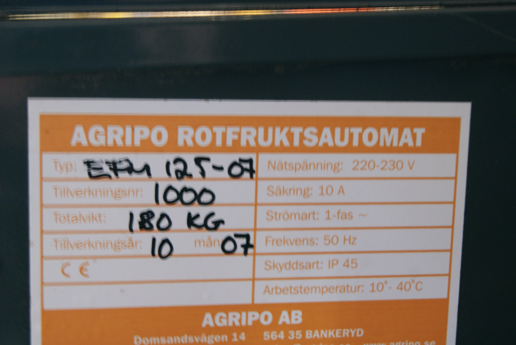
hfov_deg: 27.0
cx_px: 258
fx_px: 1076
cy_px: 172
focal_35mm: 75
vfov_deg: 18.2
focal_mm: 50
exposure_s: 1
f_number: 5.6
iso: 400
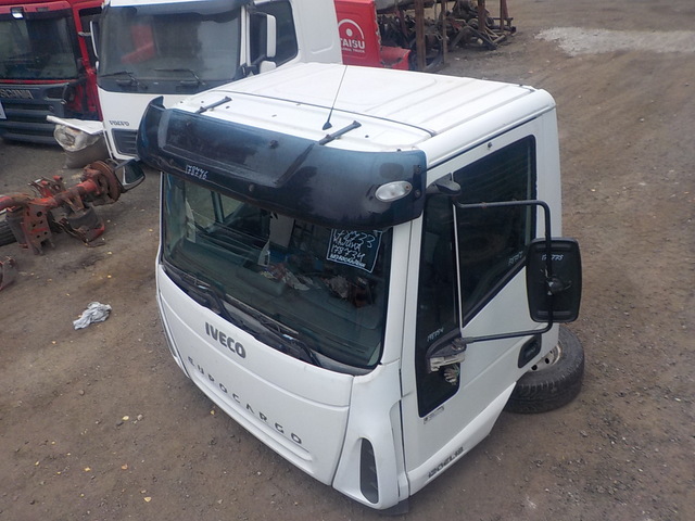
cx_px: 348
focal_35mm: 30
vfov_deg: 46.8
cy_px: 260
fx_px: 602
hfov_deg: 60.0
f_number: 3.3
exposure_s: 1/40
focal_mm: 4.1
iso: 125
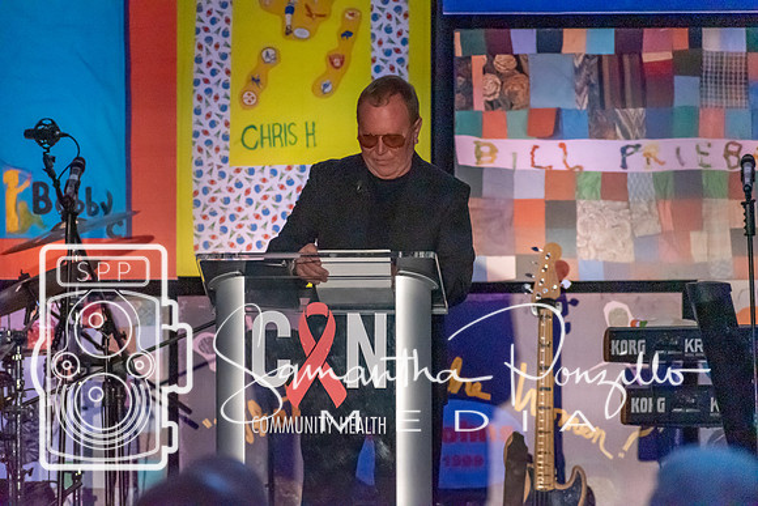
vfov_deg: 4.8
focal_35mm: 285
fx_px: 6002
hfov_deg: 7.2
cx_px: 379
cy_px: 253
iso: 10000
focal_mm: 190
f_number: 5.3
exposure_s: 1/500
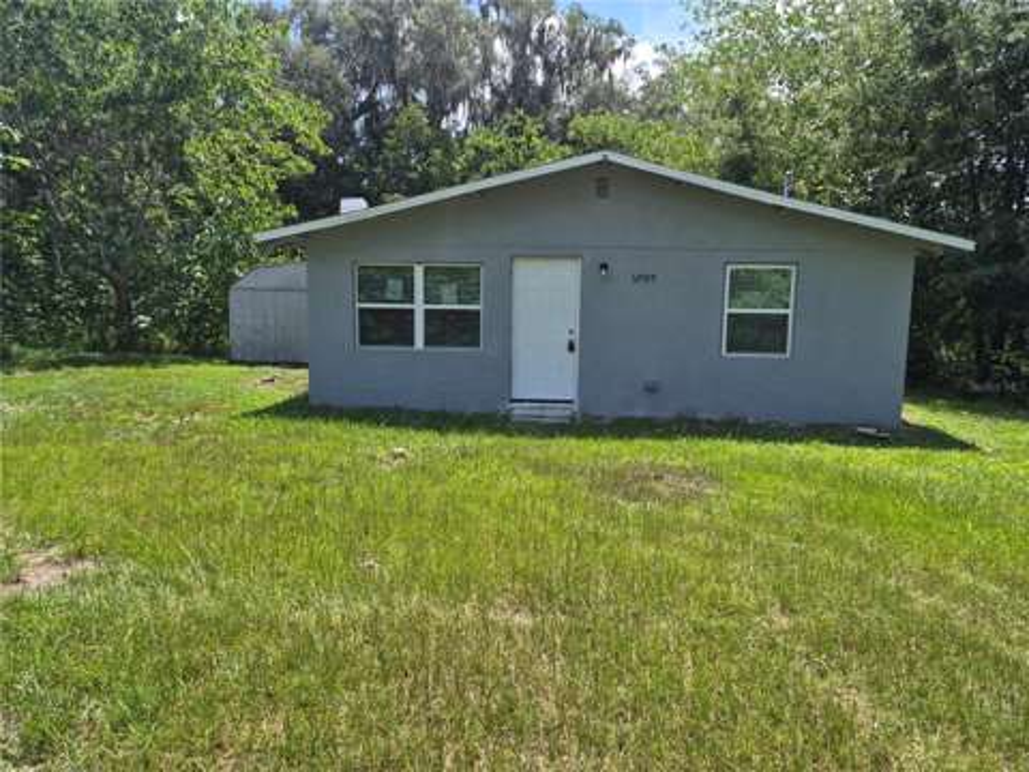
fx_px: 684
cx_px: 514
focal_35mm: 23
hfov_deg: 73.9
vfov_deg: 58.9
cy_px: 386
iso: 80
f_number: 1.8
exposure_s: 1/3704
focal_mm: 5.4
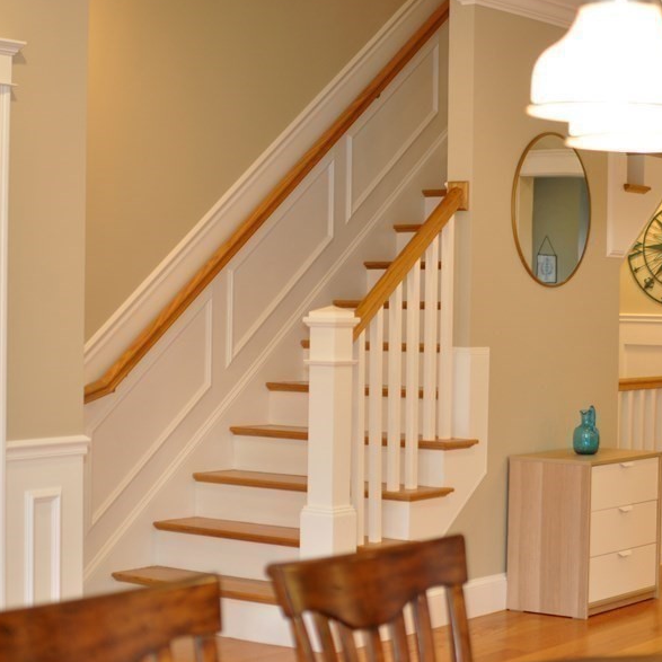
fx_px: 1682
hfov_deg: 22.3
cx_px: 367
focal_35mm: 78
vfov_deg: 22.3
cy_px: 351
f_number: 2.5
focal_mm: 35
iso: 320
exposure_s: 1/100
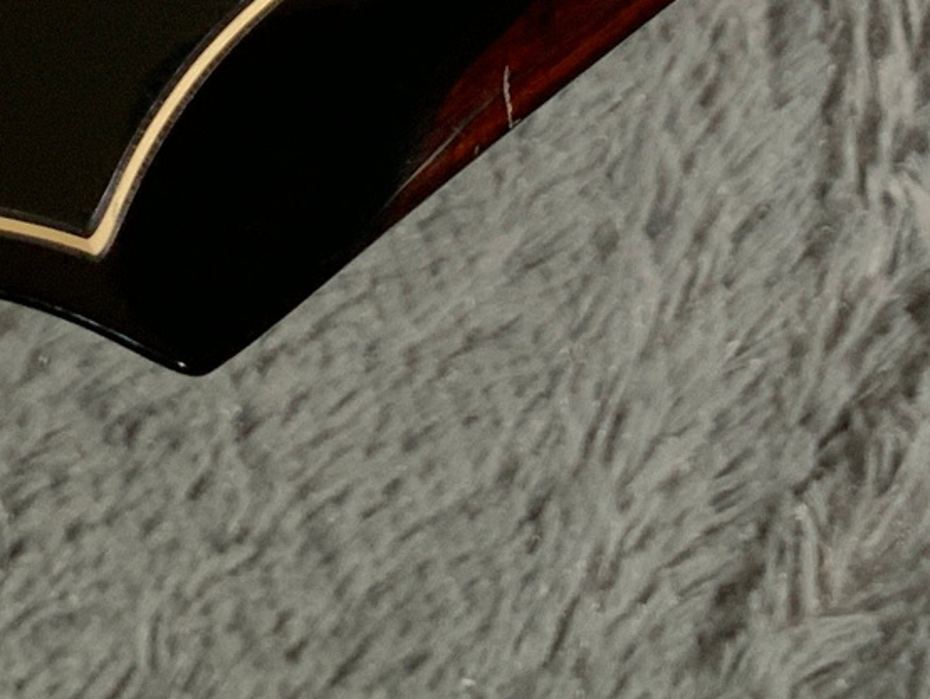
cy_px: -679
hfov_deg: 14.7
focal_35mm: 134
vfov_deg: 10.3
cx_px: 571
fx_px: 3602
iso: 64
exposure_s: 1/62
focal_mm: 3
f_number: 1.8
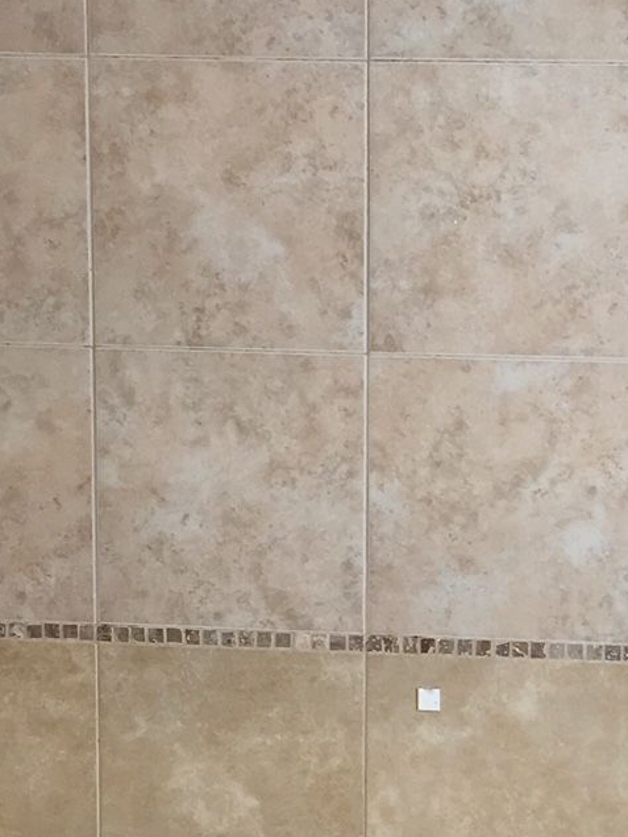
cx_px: 681
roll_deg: -1.4
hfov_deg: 15.7
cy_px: 712
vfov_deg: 21.0
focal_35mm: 92
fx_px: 2223
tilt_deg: -8.0
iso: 25
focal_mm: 4.15
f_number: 2.2
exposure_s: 1/50
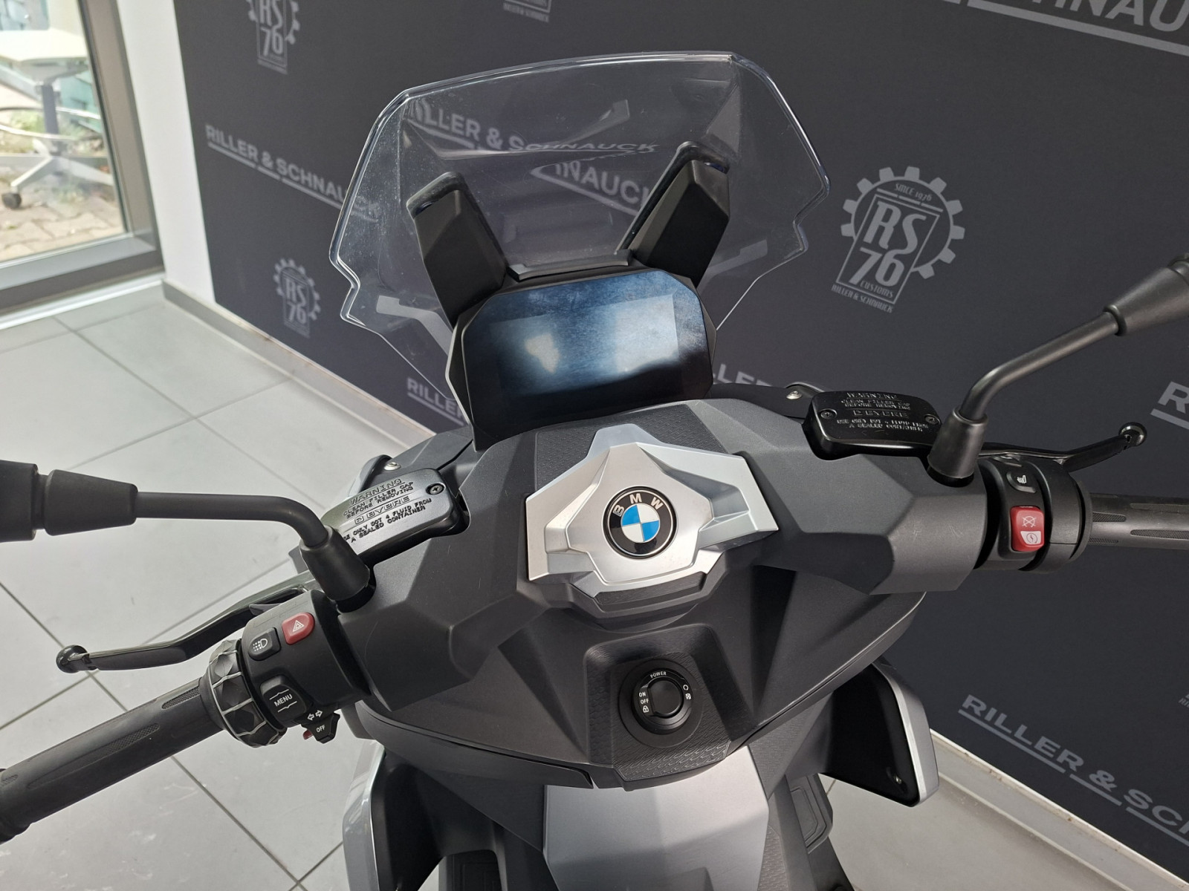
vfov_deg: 58.9
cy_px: 446
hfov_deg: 73.9
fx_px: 790
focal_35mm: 23
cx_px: 594
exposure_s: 1/100
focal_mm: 5.54
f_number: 1.8
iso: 160
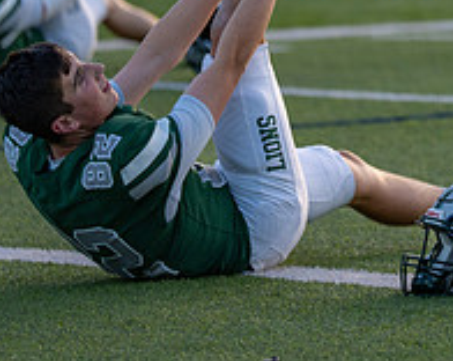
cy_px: -131
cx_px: 646
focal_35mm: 525
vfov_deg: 2.9
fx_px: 7025
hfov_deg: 3.7
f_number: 2.8
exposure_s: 1/640
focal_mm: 156
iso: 200
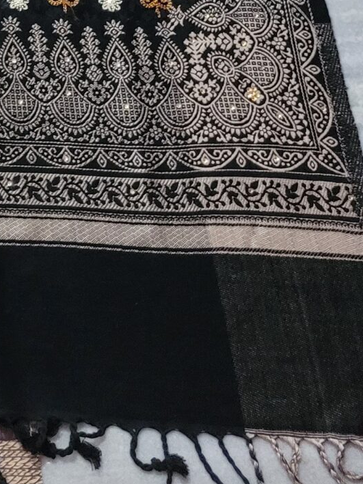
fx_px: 1314
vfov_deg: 17.5
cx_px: -239
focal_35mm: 94
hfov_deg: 14.3
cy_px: -353
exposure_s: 1/33
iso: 640
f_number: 1.8
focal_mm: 5.4
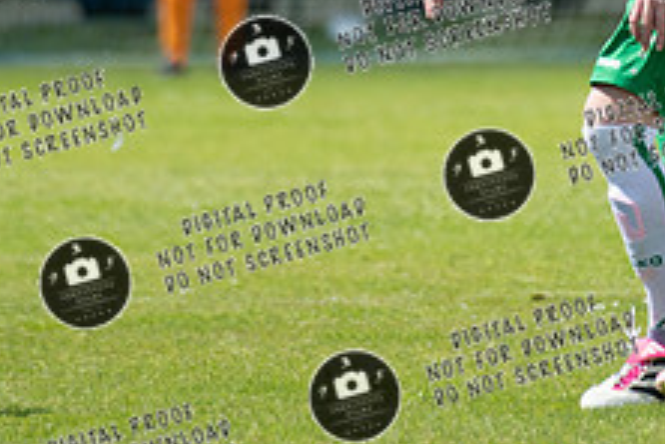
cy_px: -105
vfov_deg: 1.1
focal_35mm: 1266
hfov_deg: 1.6
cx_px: 646
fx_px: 23384
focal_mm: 360
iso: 560
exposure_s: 1/1600
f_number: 5.6
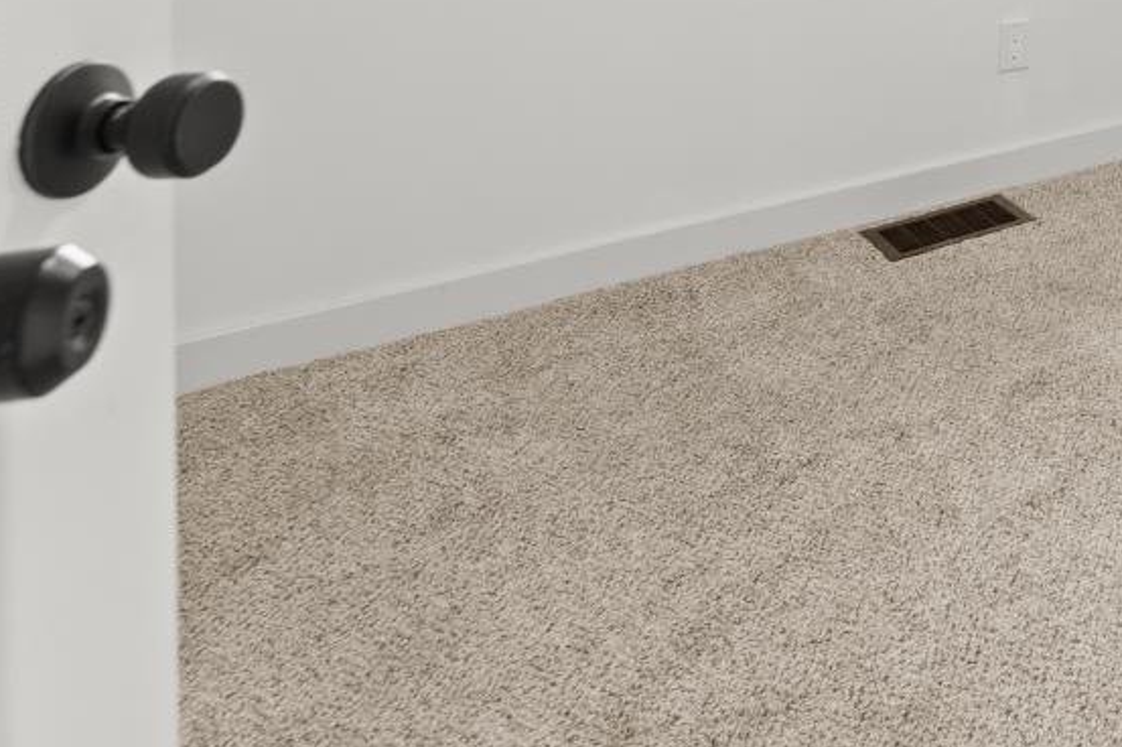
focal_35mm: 38
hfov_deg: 33.7
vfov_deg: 29.9
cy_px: -152
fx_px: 1184
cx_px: 1512
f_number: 7.1
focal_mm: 14
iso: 500
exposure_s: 1/5
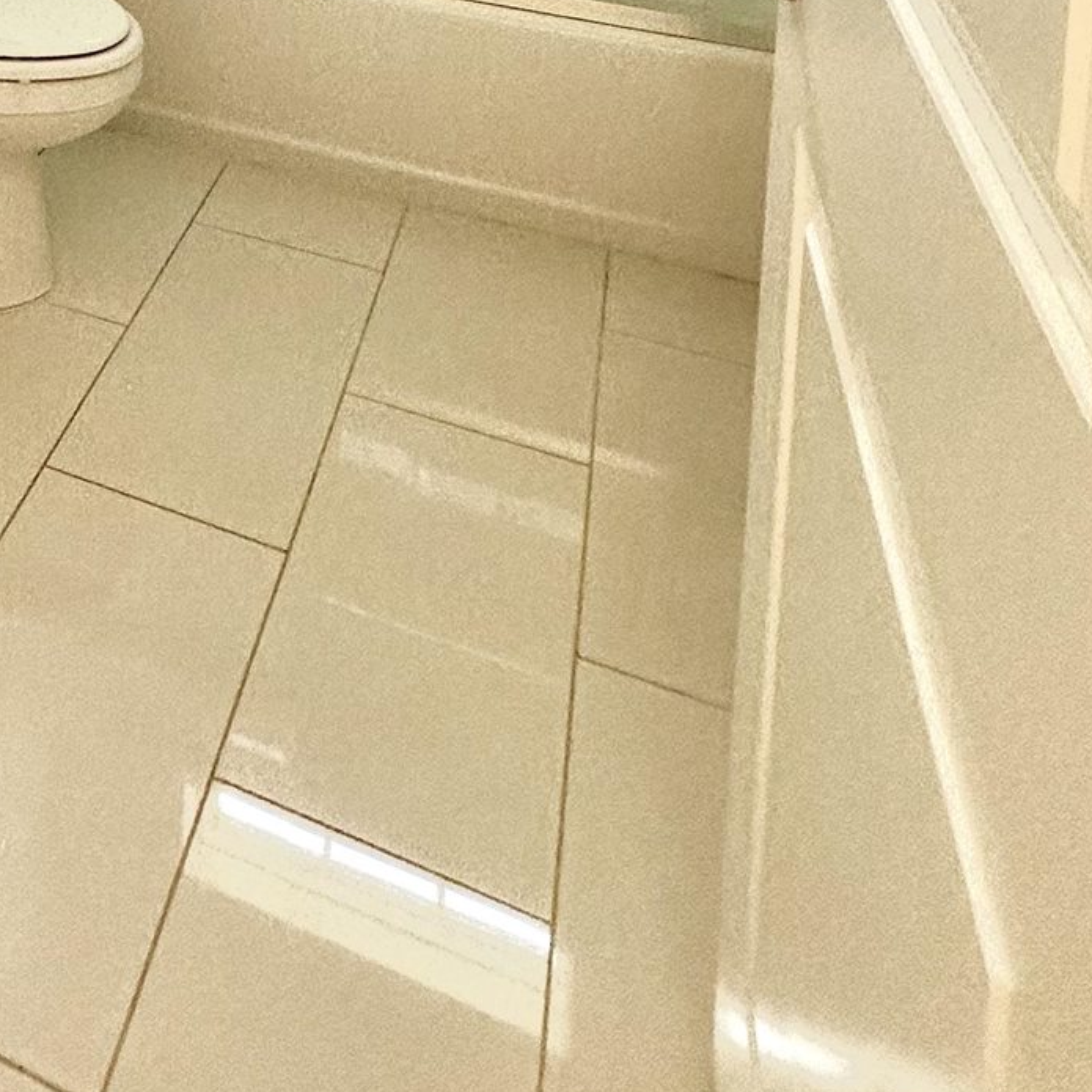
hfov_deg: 36.3
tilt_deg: -5.4
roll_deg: -0.9
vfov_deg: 29.4
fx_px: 1463
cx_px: -33
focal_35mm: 41
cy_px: -448
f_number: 2.2
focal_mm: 2.22
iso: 125
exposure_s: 1/120
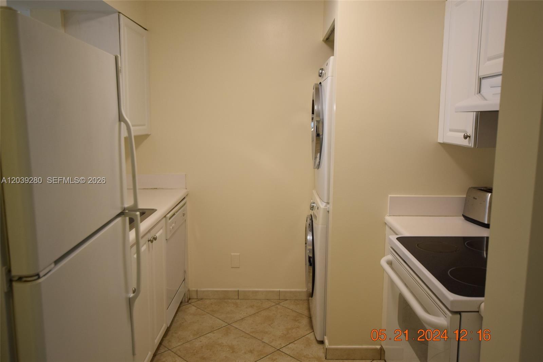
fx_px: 452
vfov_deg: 43.6
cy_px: 181
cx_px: 272
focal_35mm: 30
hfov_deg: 61.9
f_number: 4
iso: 450
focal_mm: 20
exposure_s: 1/60
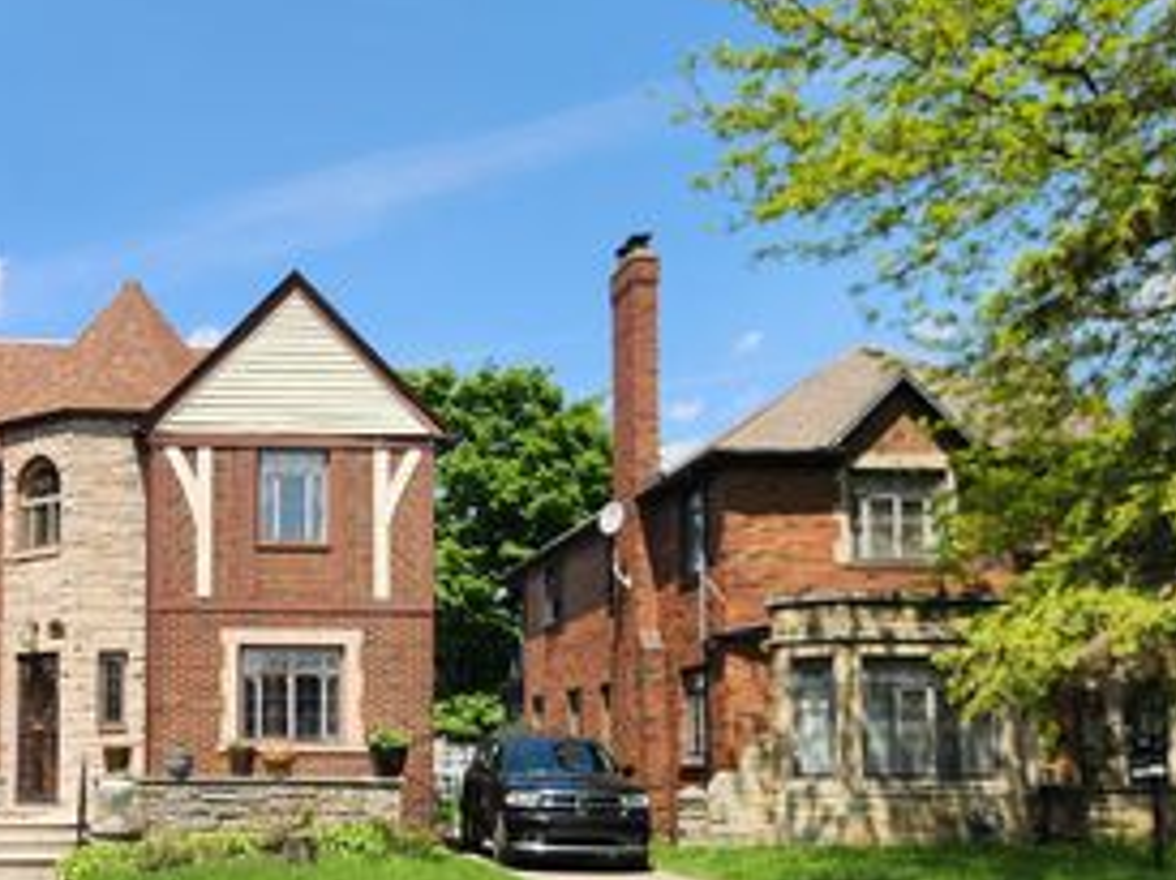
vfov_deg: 33.3
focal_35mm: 42
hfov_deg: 43.4
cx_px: 292
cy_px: 702
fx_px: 1426
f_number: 1.8
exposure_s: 1/1151
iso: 20
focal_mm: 5.4
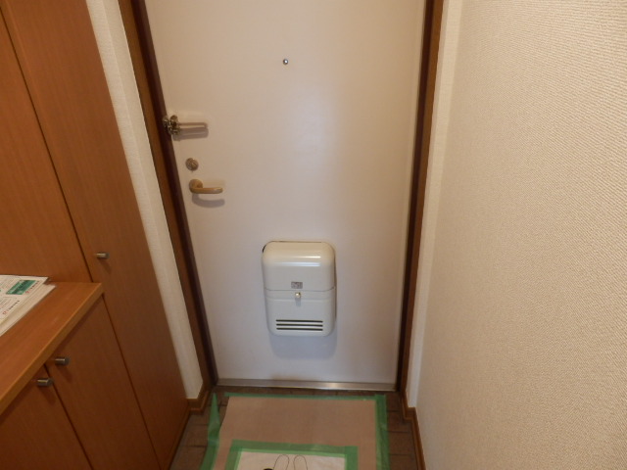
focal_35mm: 24
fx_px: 435
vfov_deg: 56.8
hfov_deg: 71.6
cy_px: 235
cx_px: 314
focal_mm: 4.2
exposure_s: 1/30
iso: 250
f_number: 3
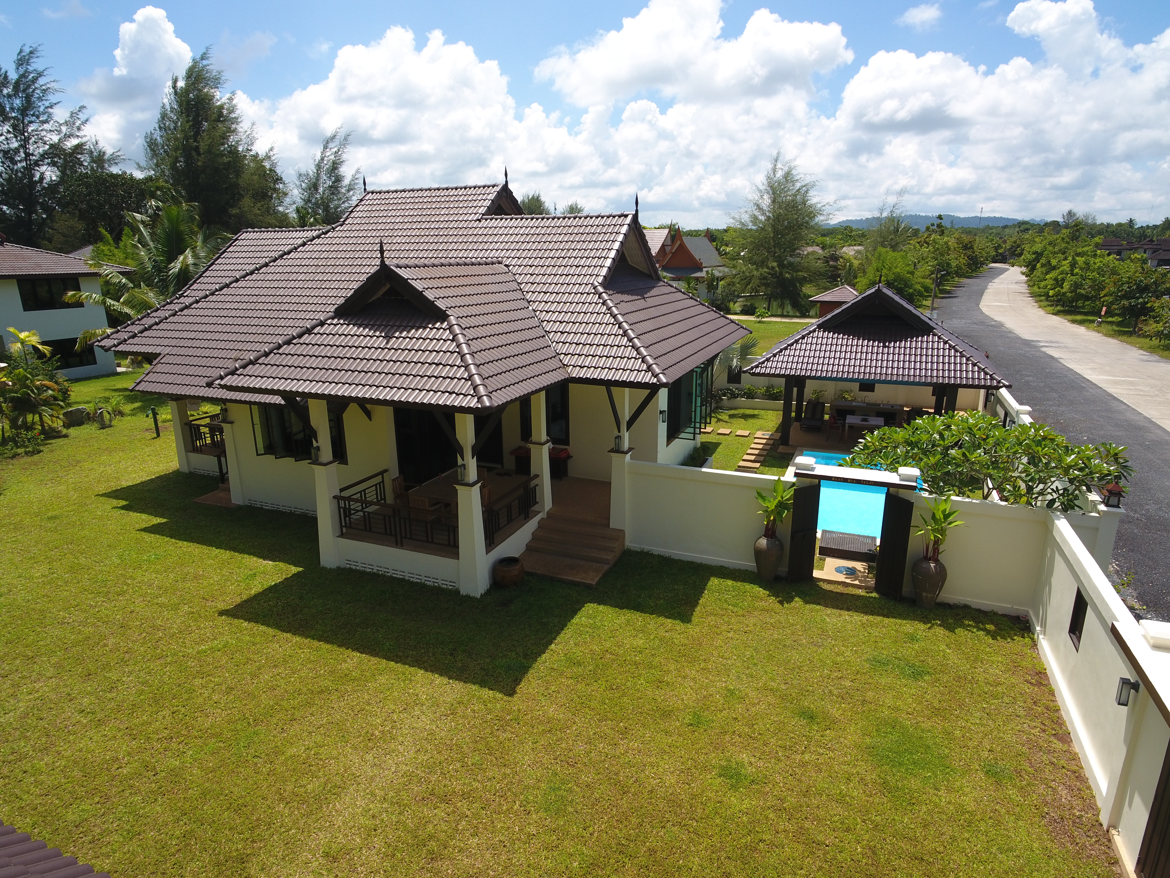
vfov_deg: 66.0
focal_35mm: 20
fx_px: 676
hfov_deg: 81.7
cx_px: 585
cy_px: 439
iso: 100
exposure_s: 1/760
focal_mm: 3.61
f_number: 2.8
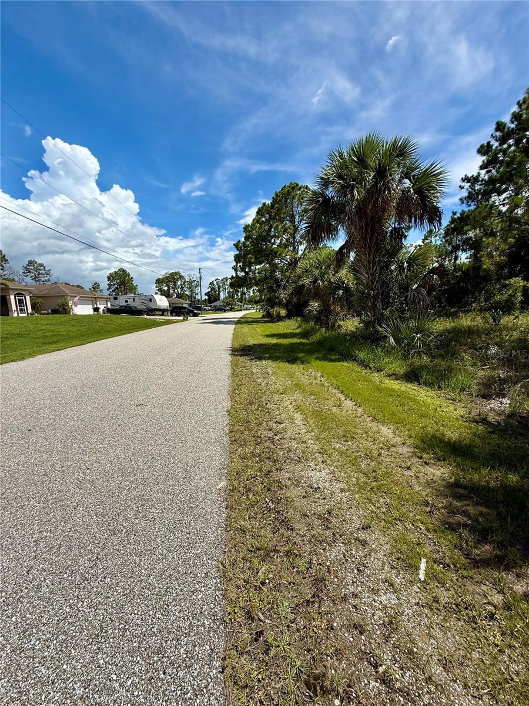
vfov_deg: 102.1
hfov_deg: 85.7
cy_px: 353
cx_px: 264
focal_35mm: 14
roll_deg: +1.7
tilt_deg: -9.2
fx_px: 285
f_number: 2.2
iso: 50
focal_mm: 2.22
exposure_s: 1/2611
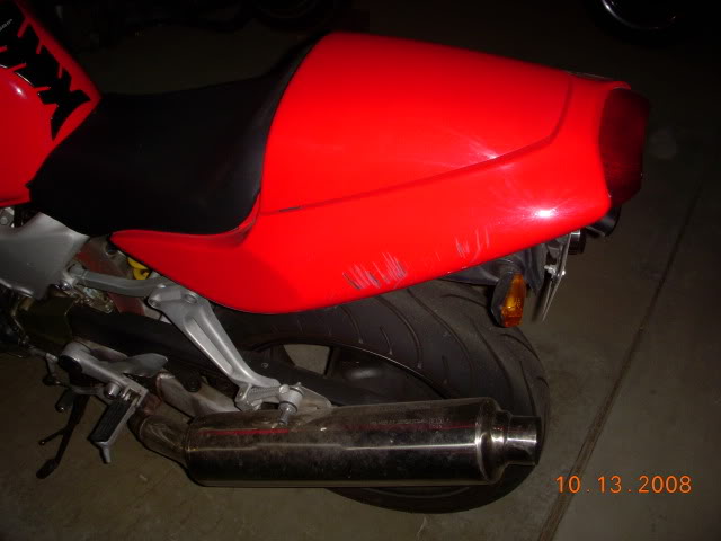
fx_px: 791
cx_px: 360
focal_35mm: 38
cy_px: 270
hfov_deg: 49.0
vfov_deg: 37.7
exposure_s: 1/30
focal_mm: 6.3
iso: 100
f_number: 3.3
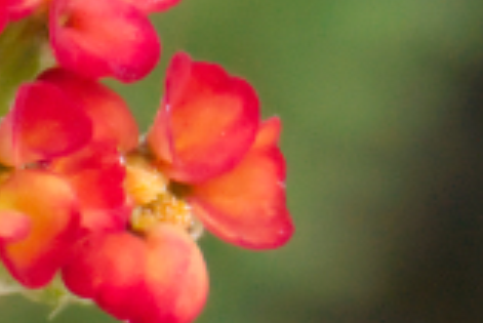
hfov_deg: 3.2
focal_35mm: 631
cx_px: -668
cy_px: 163
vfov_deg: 2.2
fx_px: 8471
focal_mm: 55
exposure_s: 1/500
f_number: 13
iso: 3200
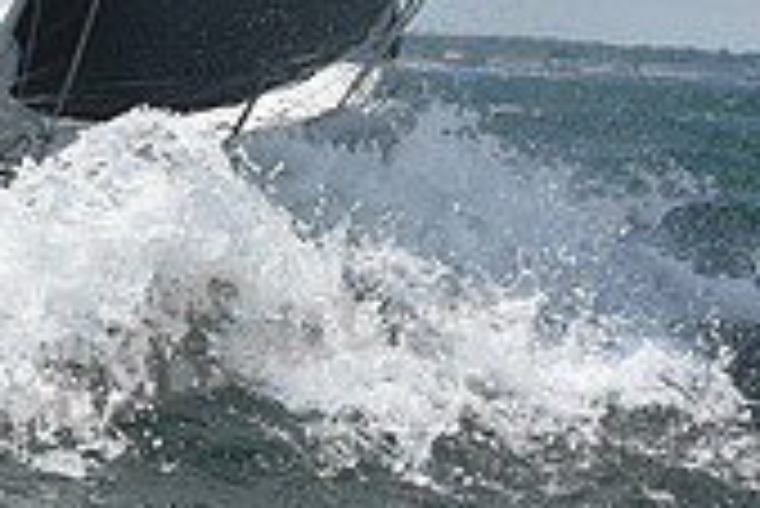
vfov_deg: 5.7
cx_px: -369
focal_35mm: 240
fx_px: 5071
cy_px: -263
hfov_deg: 8.4
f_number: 8
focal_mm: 70
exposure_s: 1/1250
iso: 250
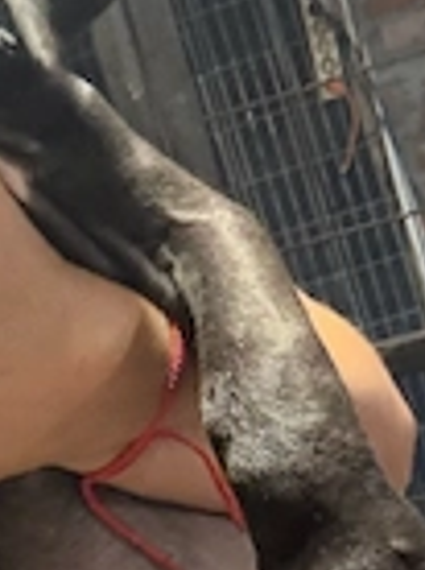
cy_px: 421
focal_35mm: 87
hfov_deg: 16.7
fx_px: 1429
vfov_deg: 22.4
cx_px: 54
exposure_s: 1/50
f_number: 1.9
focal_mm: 2.69
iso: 200
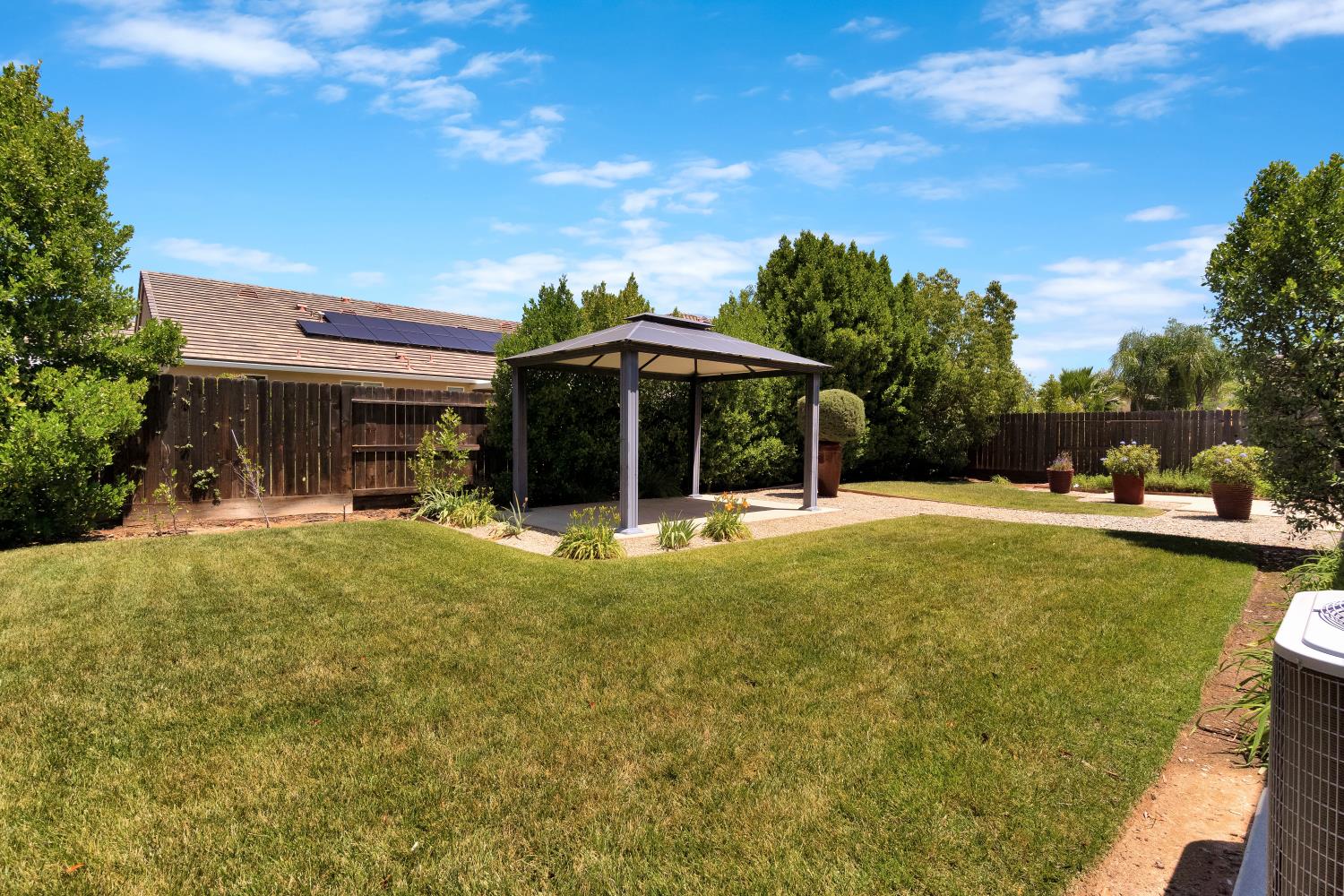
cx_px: 672
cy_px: 448
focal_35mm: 16
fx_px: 616
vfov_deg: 72.1
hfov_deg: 95.0
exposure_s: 1/1000
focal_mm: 11
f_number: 8
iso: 320
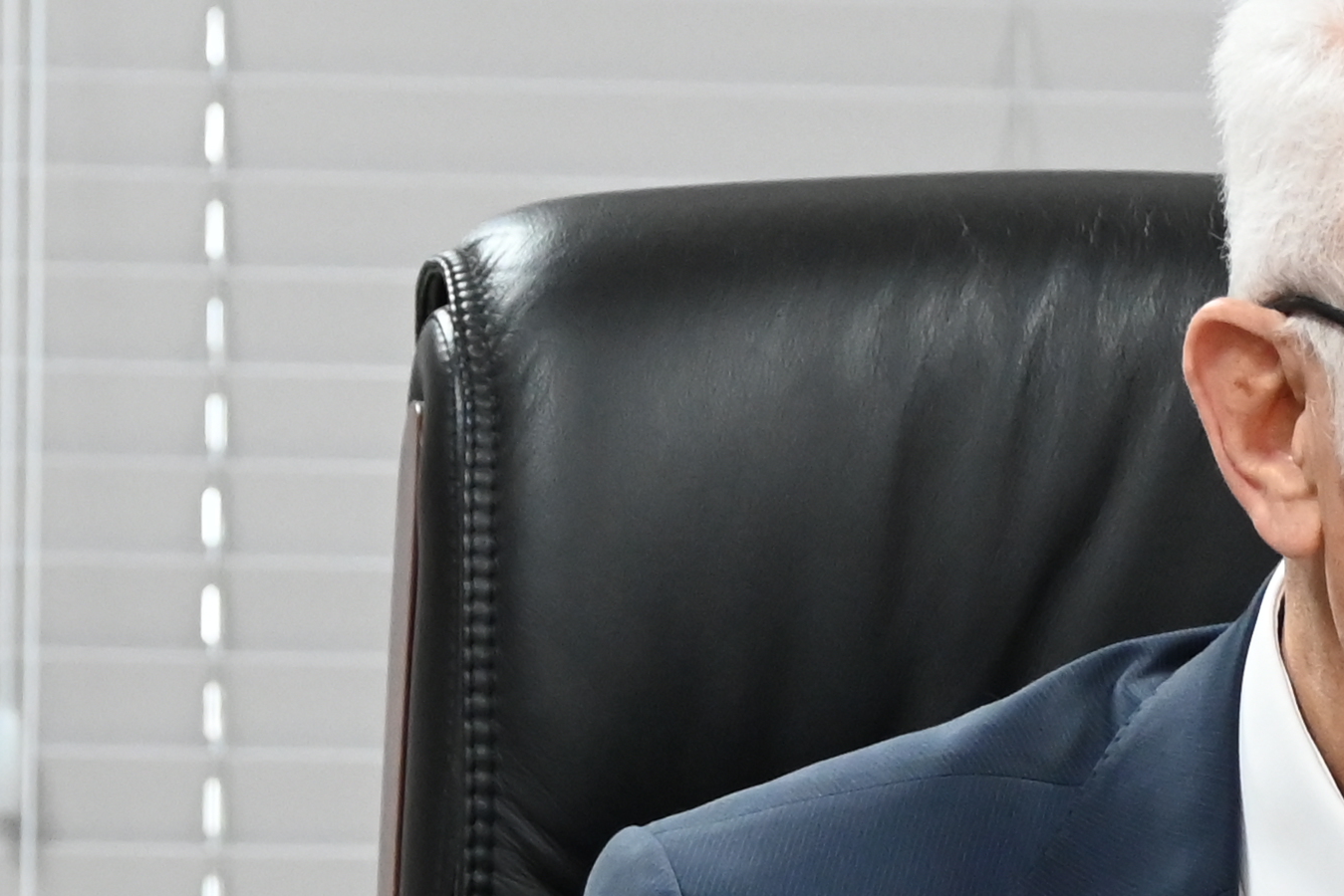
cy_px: 1067
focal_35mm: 315
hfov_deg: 6.5
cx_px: 1662
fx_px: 11762
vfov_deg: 4.4
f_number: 5.6
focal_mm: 72
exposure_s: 1/125
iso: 4500
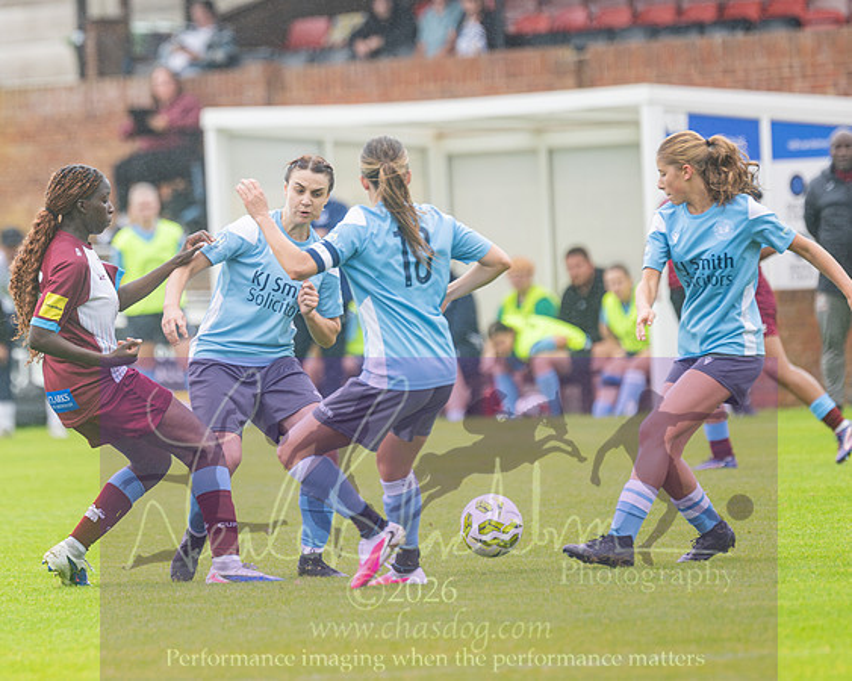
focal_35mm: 488
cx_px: 179
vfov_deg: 3.2
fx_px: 12312
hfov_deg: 4.0
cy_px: 351
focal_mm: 270
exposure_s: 1/1600
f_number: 2.8
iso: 640
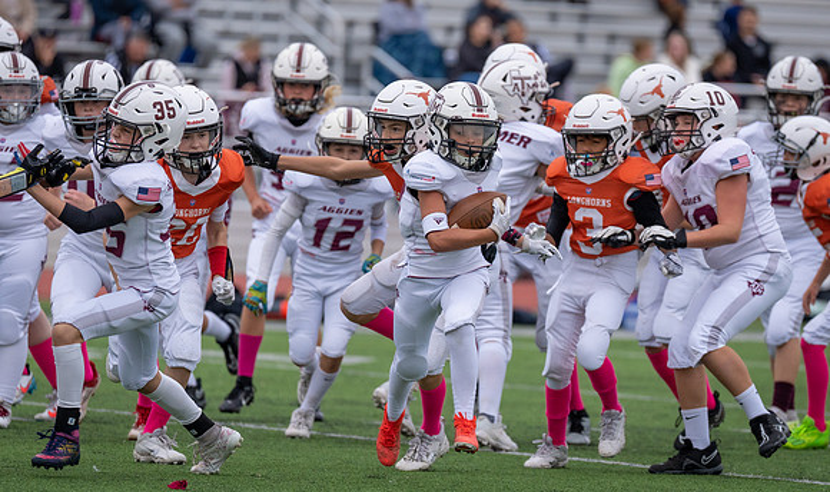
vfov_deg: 3.5
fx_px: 8053
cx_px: 441
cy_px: 273
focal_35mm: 361
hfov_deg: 5.9
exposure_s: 1/1250
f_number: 2.8
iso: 640
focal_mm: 200
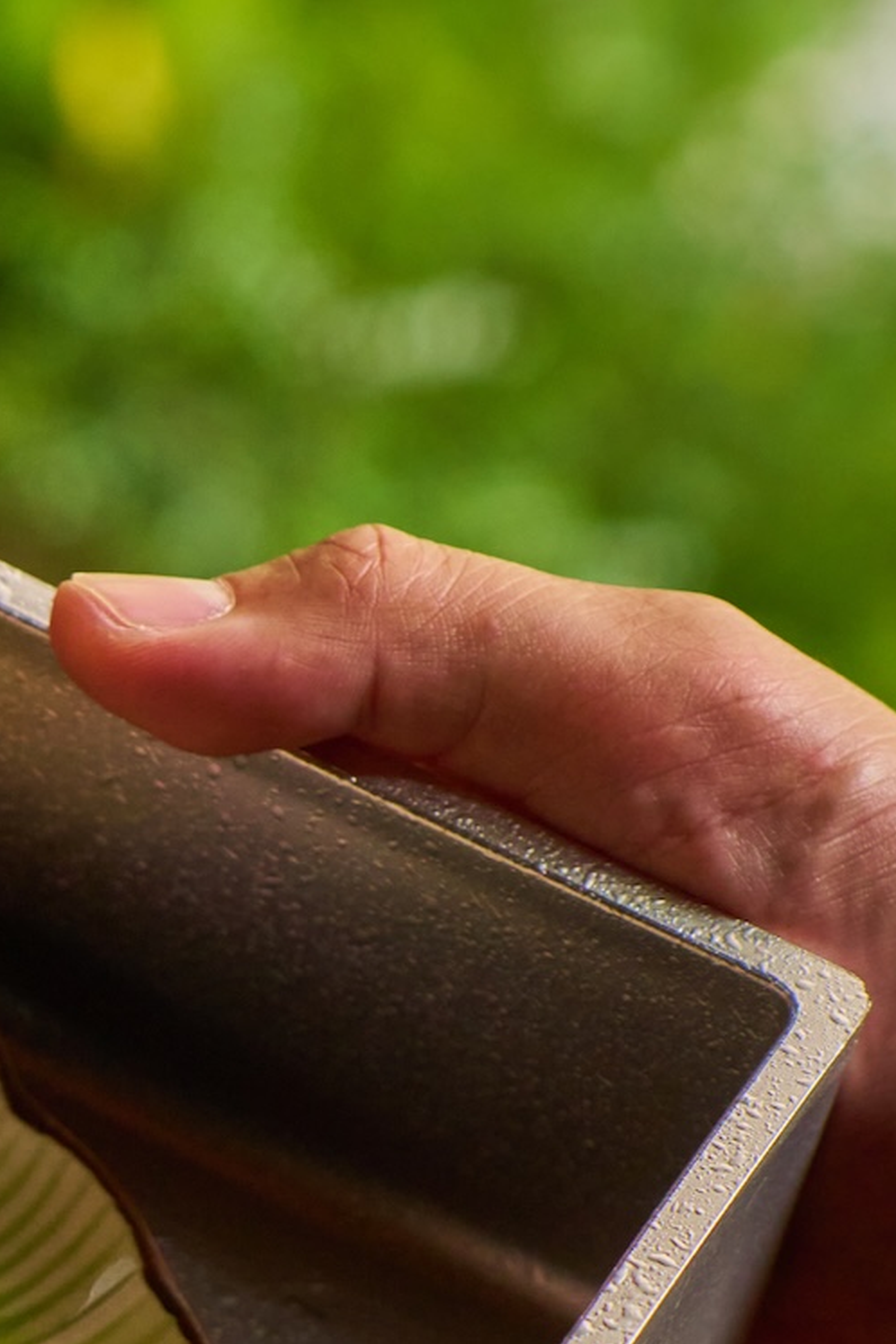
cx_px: -659
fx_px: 6981
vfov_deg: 10.9
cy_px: 1296
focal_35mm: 187
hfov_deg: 7.2
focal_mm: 49
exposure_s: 1/125
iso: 320
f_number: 3.5
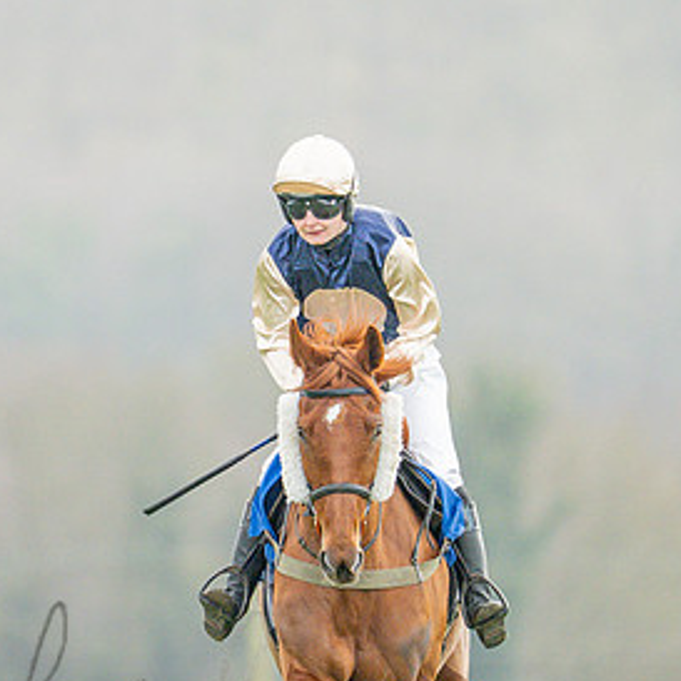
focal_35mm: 1342
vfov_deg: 1.3
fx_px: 29869
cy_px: 540
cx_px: 192
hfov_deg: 1.3
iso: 1000
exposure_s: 1/800
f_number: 4.5
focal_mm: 400
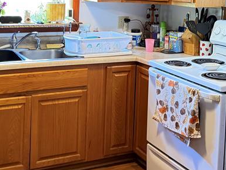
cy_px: 21
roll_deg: -2.3
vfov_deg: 22.4
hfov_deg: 30.3
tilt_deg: -5.6
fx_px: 418
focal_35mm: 64
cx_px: 103
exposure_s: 1/30
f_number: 1.78
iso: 1000
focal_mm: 6.76
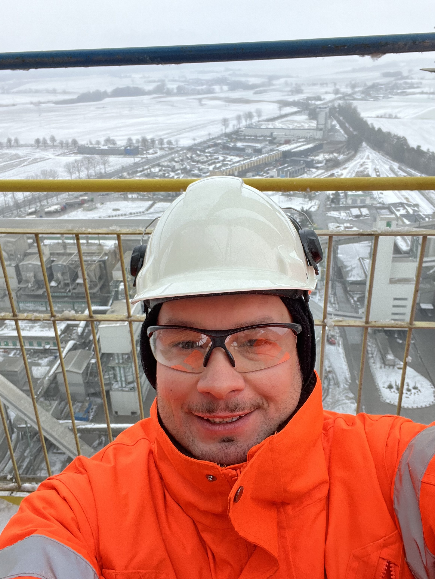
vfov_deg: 60.0
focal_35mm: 30
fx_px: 503
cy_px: 290
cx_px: 218
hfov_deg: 46.8
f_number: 2.2
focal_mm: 2.71
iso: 50
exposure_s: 1/121
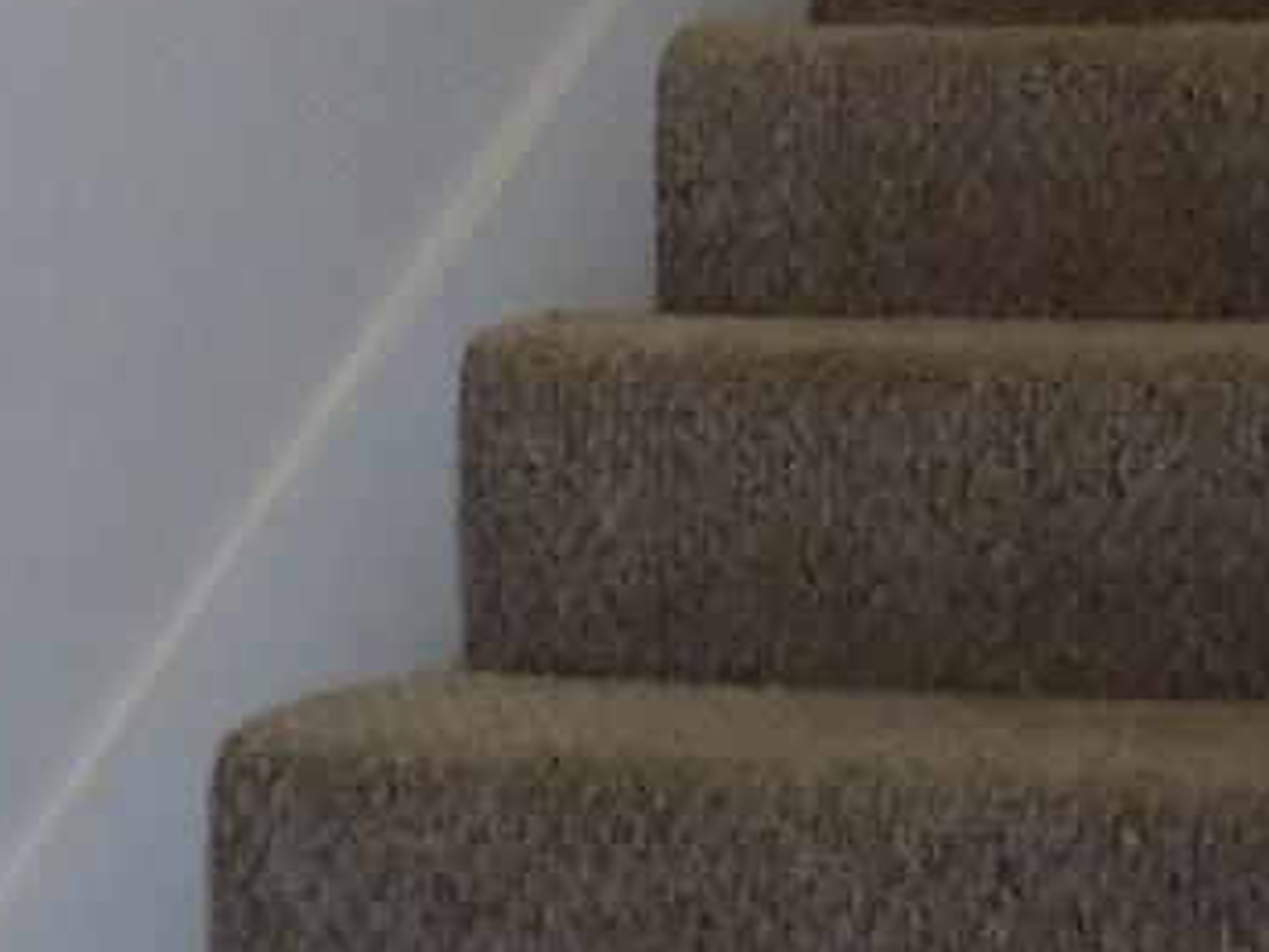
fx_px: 3593
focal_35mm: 98
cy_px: 74
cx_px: 1157
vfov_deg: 14.9
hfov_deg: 19.6
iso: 400
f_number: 3.1
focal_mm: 4
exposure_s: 1/20
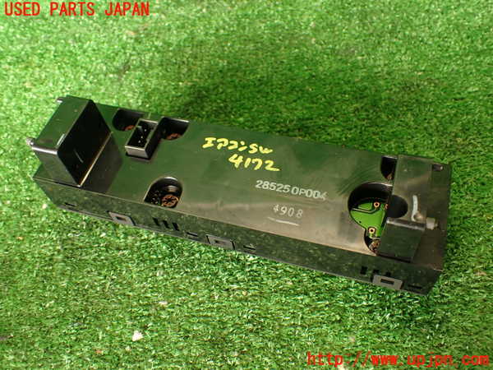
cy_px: 185
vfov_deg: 44.2
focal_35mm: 32
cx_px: 246
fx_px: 456
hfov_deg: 56.8
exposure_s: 1/30
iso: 200
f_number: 2.4
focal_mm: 5.79
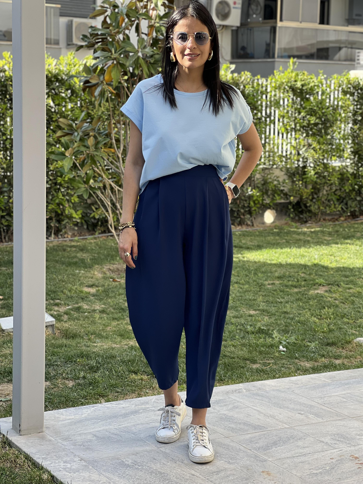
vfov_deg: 25.3
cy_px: 242
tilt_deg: -6.9
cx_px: 182
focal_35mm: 77
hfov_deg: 19.1
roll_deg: -1.1
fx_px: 1077
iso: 25
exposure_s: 1/121
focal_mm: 9
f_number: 2.8
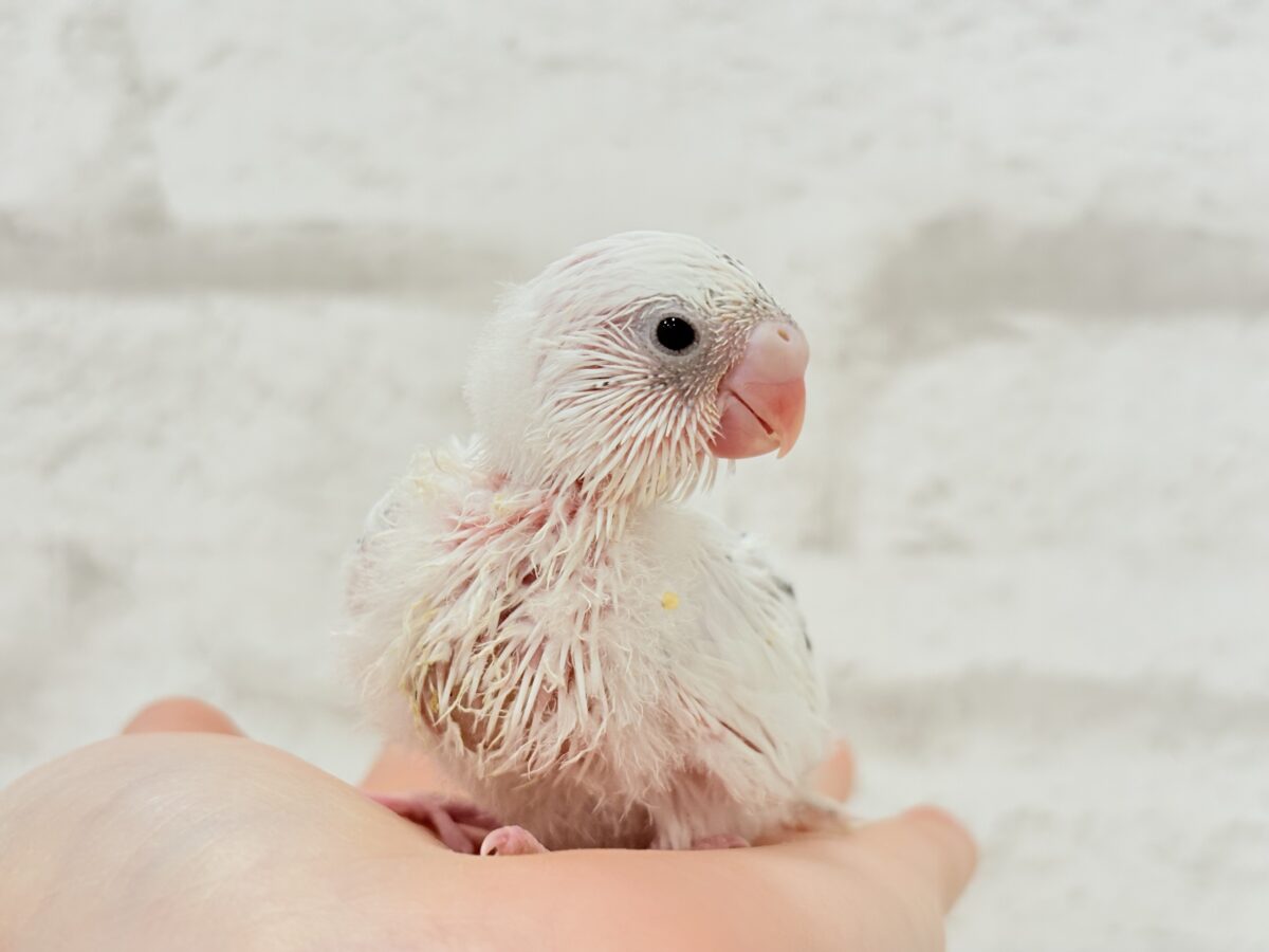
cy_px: 476
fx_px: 1906
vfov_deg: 28.0
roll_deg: -0.1
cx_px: 634
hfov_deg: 36.8
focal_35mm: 52
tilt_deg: -2.3
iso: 64
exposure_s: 1/100
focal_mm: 5.96
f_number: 1.6
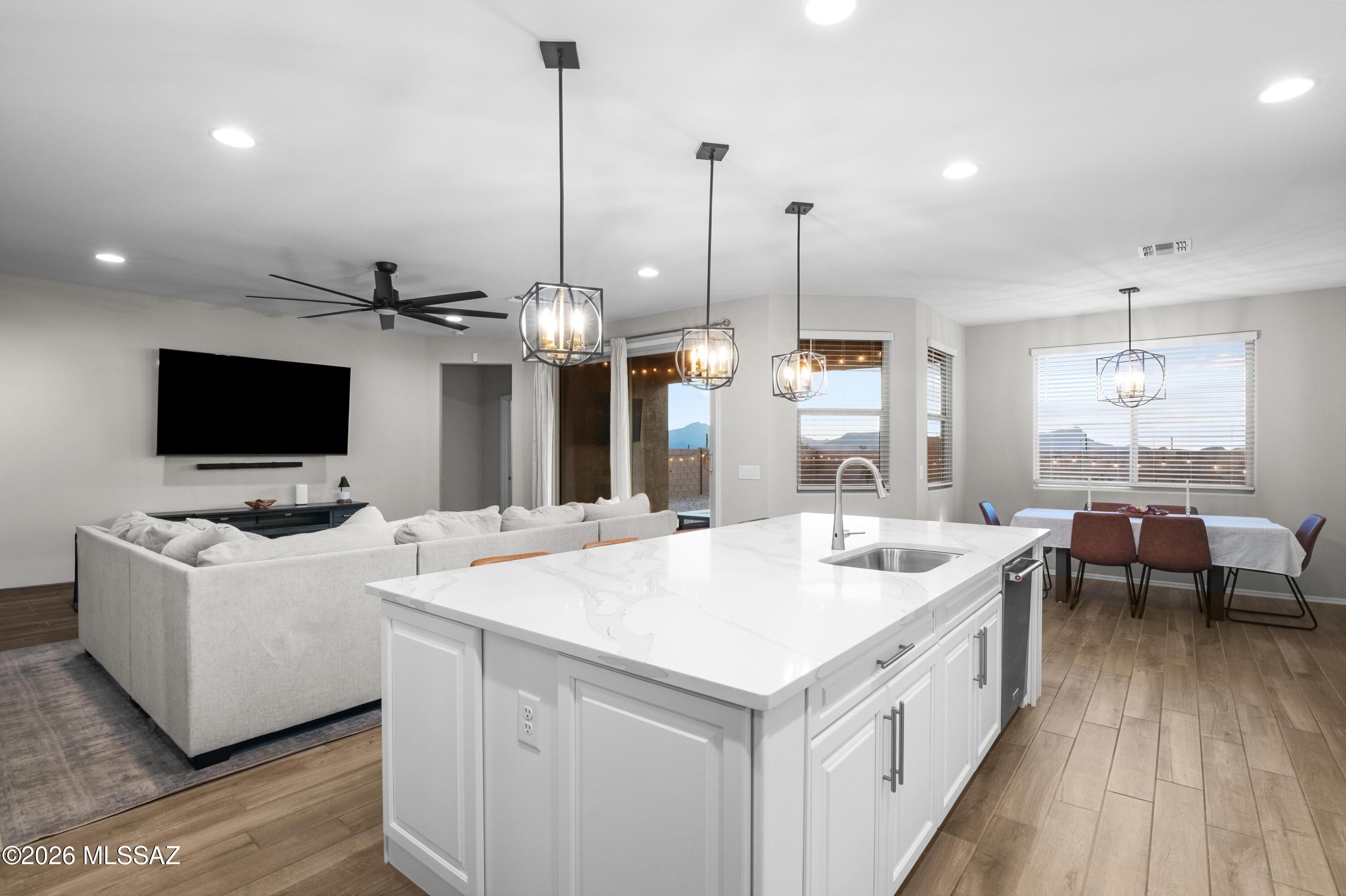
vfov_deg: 70.4
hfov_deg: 93.3
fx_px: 635
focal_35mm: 17
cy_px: 448
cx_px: 673
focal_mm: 17
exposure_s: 1/15
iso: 1250
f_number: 14
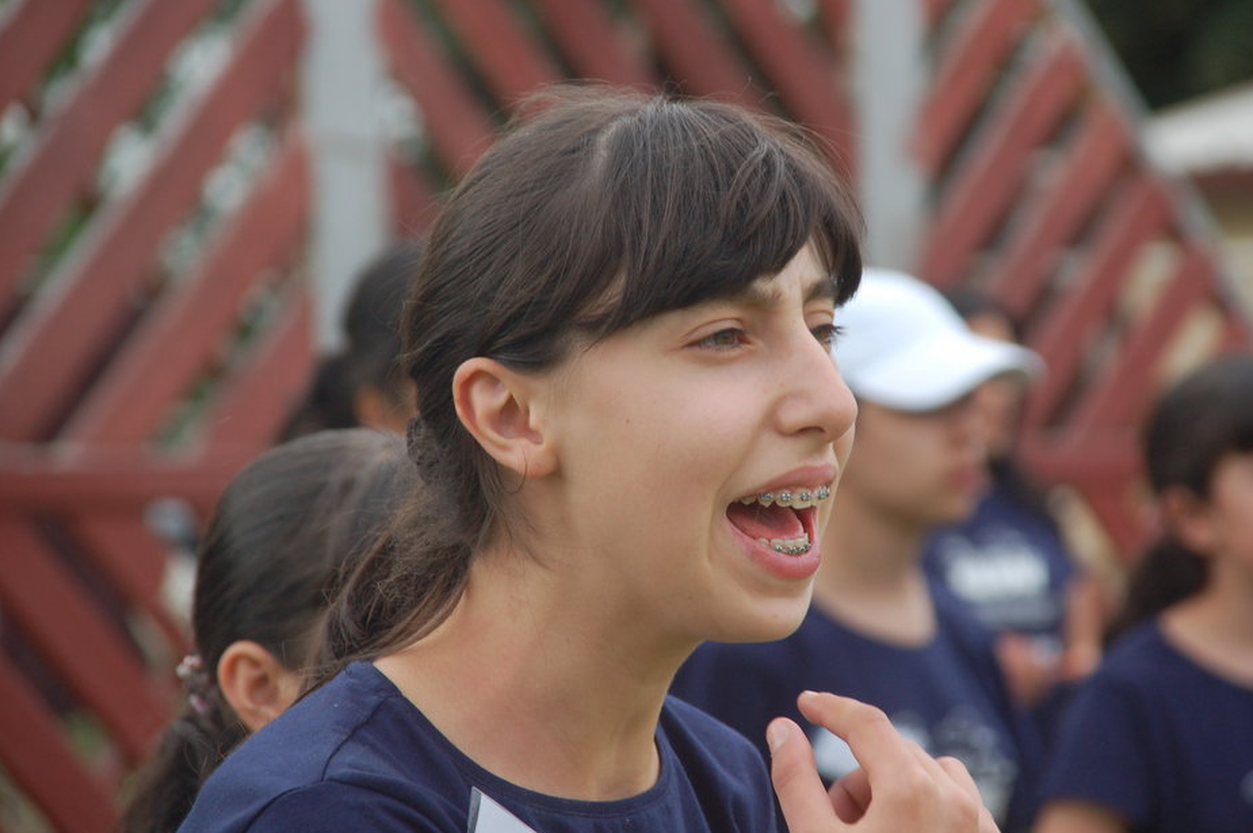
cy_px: 412
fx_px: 7217
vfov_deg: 6.6
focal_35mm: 208
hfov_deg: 9.9
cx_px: 688
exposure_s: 1/250
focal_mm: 125
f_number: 5.6
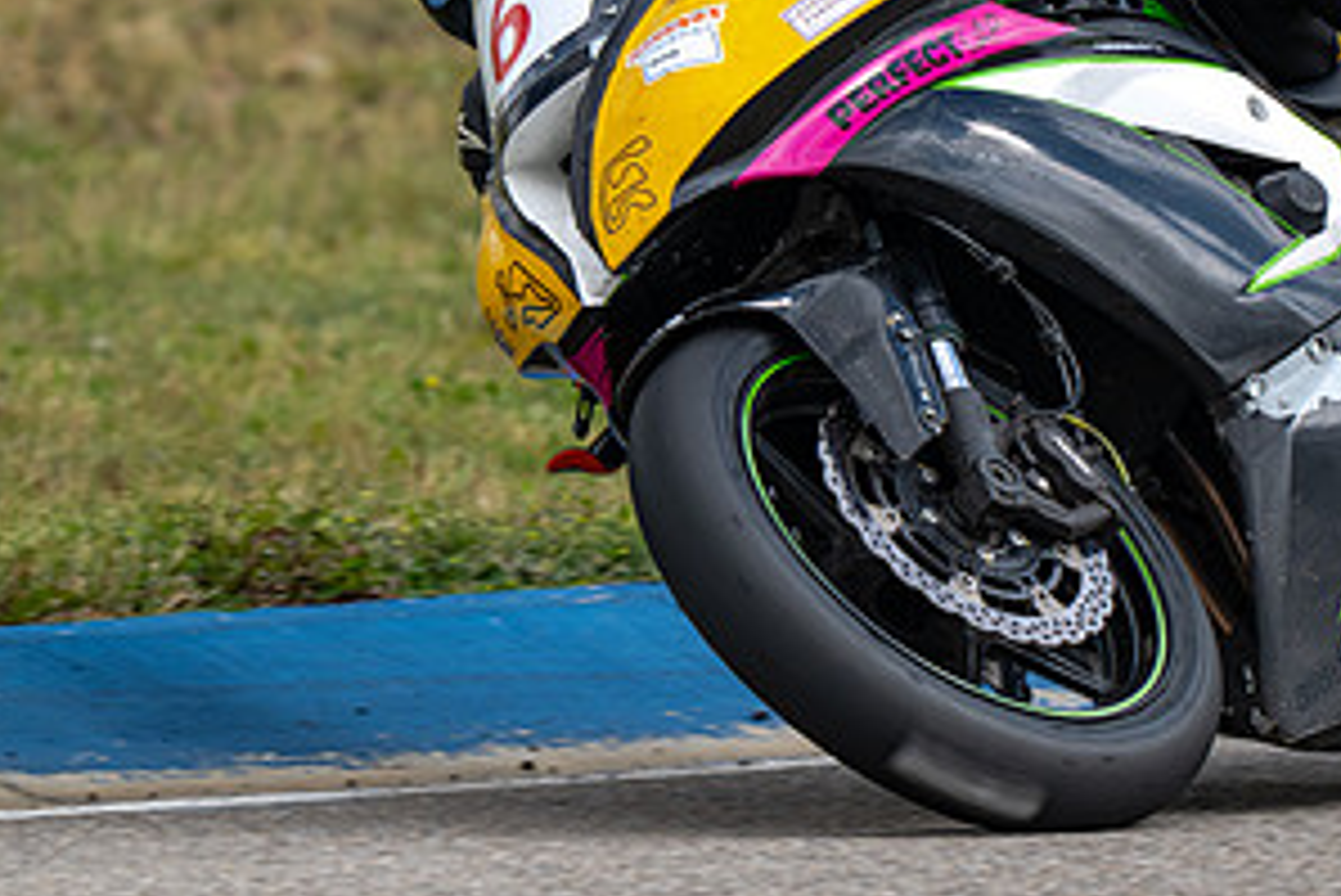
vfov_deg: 1.2
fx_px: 43564
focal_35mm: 1169
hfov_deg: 1.8
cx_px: 999
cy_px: 295
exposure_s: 1/1250
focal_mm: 600
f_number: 6.3
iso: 280
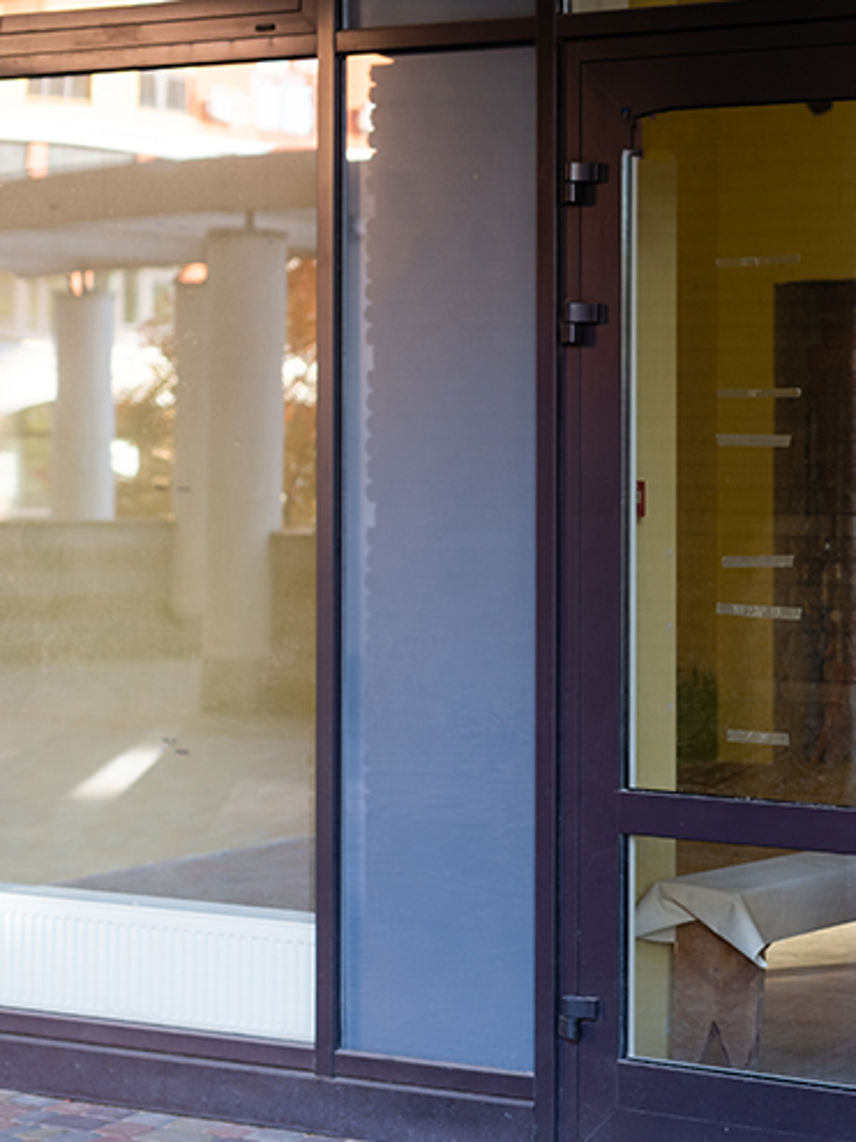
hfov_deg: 17.4
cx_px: 832
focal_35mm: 83
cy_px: 593
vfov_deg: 23.6
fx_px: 2738
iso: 100
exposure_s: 1/90
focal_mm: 50
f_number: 3.5
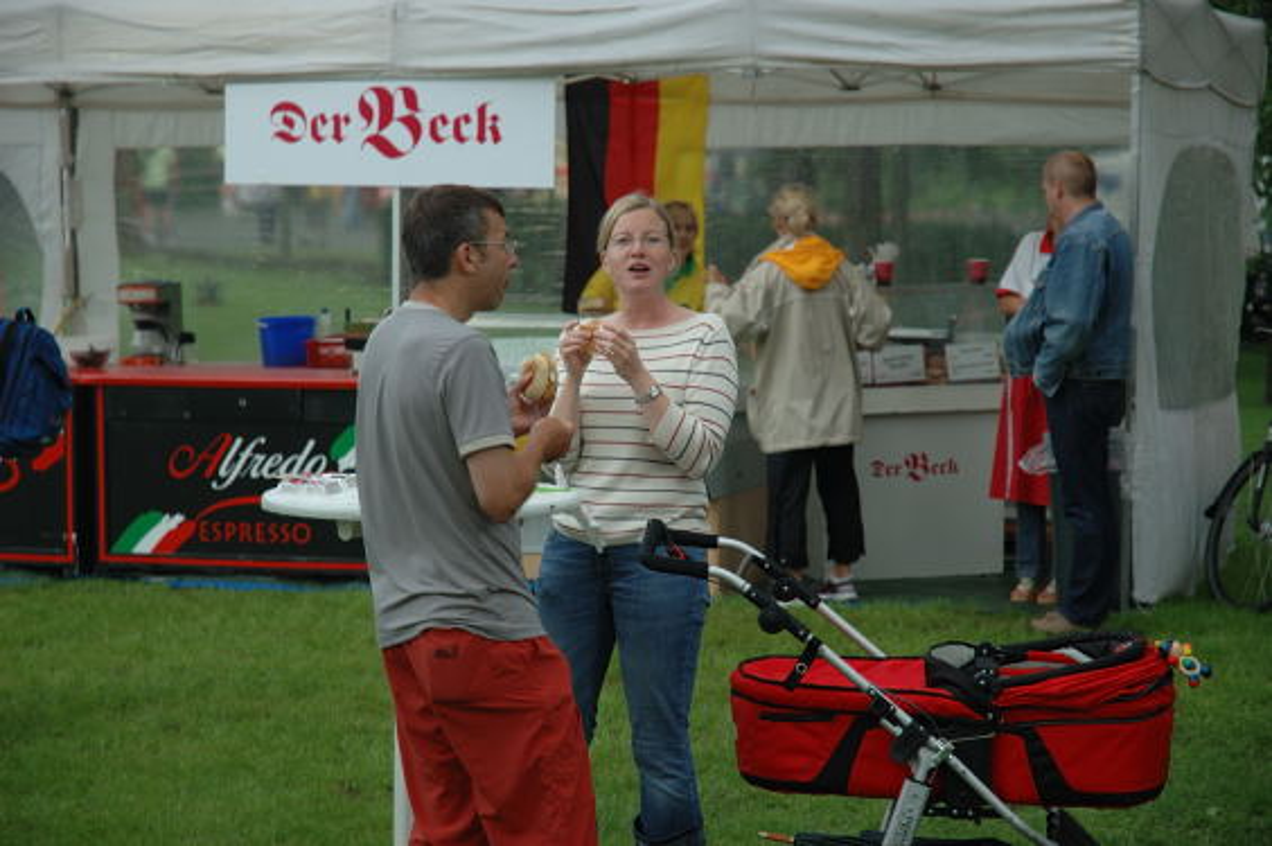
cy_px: 423
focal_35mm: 105
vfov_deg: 13.0
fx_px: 3707
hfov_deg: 19.5
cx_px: 636
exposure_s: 1/60
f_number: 4.5
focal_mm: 70
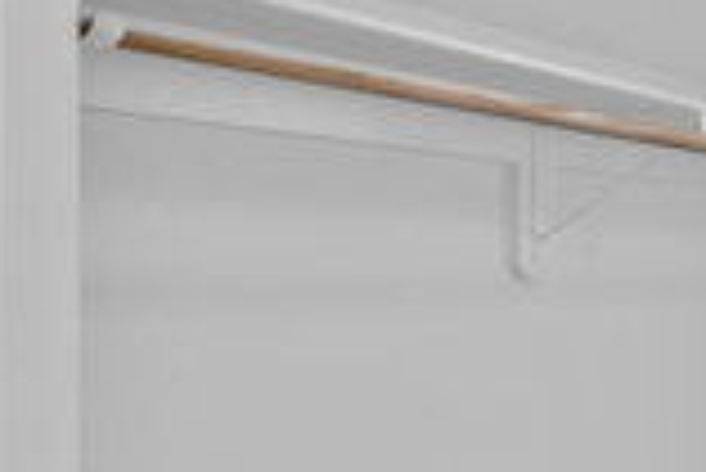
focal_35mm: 64
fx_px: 1256
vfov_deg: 21.2
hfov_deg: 19.8
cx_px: 1356
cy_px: 310
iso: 100
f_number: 8
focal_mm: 14
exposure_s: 1/6
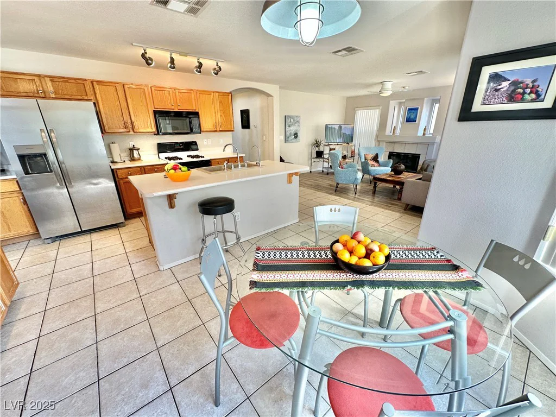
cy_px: 208
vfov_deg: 85.7
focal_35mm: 14
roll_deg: +0.3
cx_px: 278
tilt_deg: -19.6
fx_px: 225
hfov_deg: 102.1
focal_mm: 2.22
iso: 125
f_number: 2.2
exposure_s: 1/120
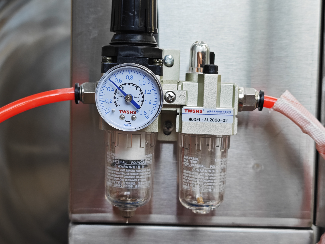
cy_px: 104
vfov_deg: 24.0
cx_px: 168
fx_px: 573
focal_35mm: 61
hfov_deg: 31.7
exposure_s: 1/100
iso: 250
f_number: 1.9
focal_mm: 8.7
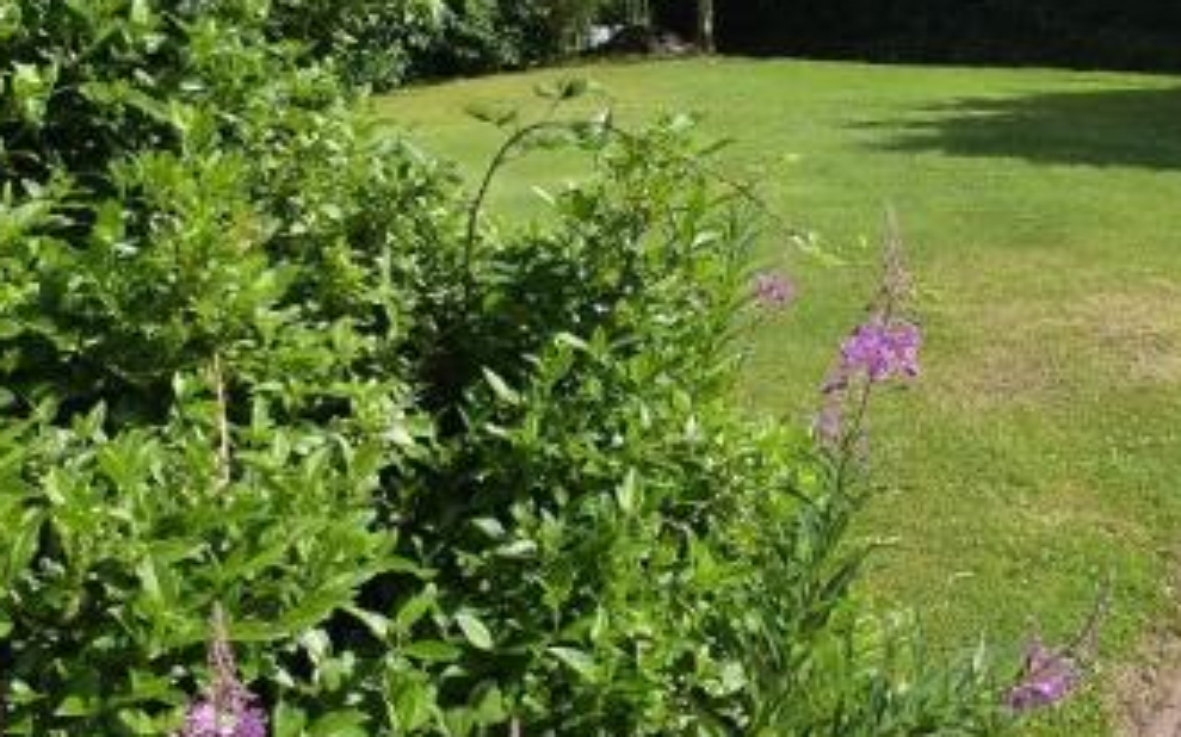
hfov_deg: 42.4
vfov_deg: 27.1
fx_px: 1448
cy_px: 20
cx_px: 939
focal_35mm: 45
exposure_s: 1/640
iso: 160
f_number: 4
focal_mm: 4.3
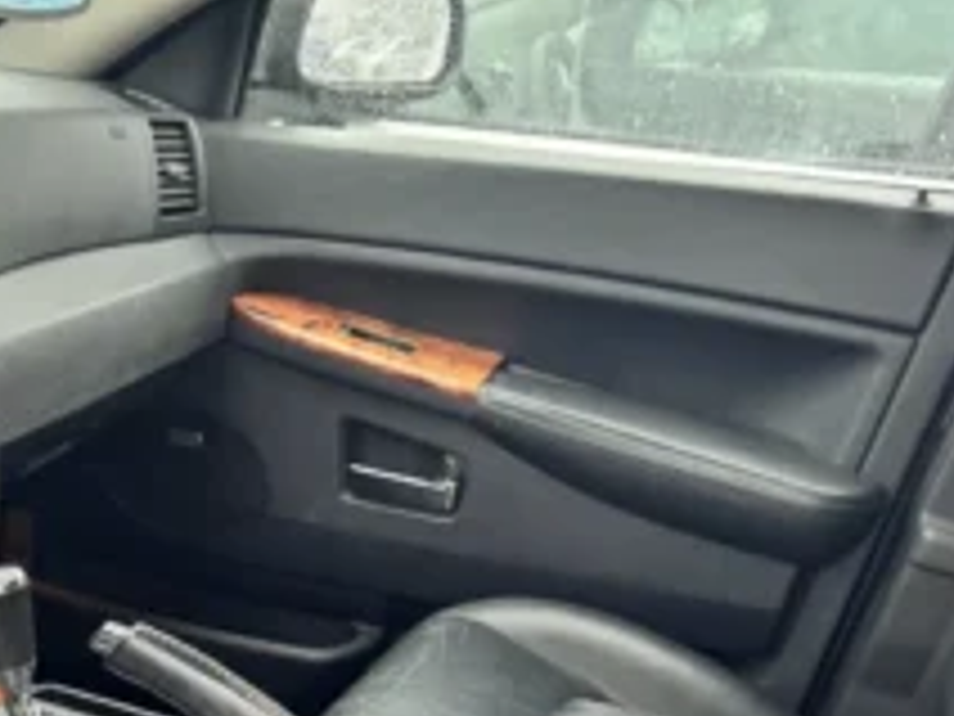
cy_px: 684
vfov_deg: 21.0
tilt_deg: -24.3
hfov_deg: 26.6
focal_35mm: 68
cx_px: -63
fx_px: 1874
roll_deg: -4.2
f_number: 1.78
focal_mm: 6.76
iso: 100
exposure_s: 1/121
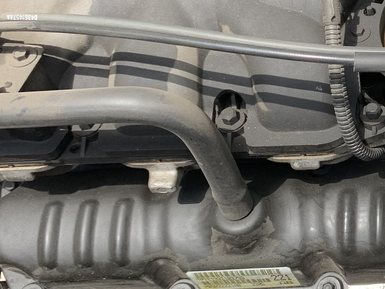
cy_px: 68
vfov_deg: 19.7
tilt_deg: -50.0
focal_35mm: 74
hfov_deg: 22.5
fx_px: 823
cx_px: 547
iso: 25
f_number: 1.8
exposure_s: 1/385
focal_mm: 4.25
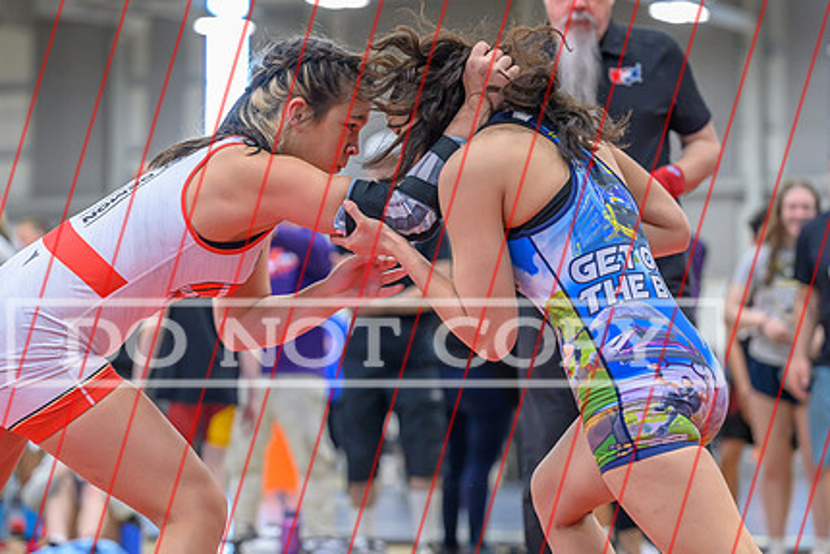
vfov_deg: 9.2
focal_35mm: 149
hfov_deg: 13.8
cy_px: 305
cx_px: 298
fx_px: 3436
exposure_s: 1/640
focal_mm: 95
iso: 2200
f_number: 2.8
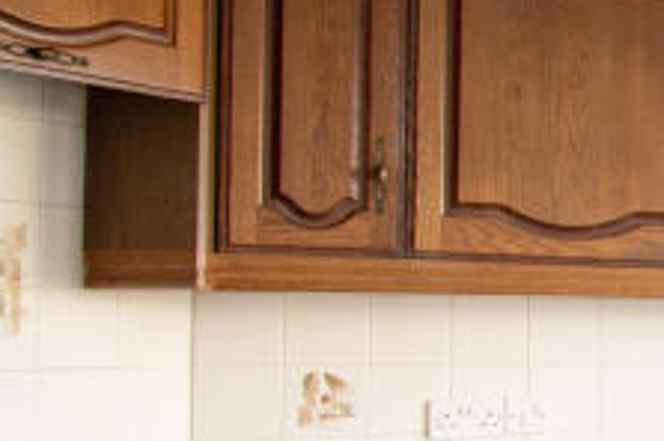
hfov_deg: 20.0
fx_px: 1271
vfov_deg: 19.5
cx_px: 1236
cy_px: 334
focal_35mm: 69
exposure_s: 1/6
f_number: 9
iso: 250
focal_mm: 10
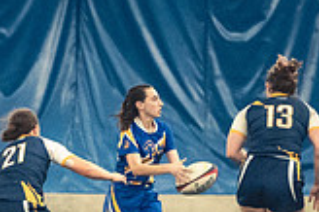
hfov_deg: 2.0
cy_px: 335
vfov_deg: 1.3
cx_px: 33
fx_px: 9366
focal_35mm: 1058
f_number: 2.8
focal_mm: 200
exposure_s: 1/500
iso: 12800
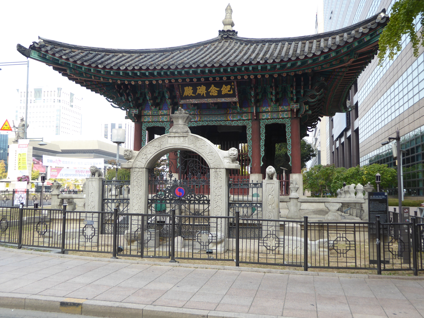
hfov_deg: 51.4
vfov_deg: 39.7
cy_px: 159
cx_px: 212
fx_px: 441
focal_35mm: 36
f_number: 3.7
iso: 80
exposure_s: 1/160
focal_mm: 6.3
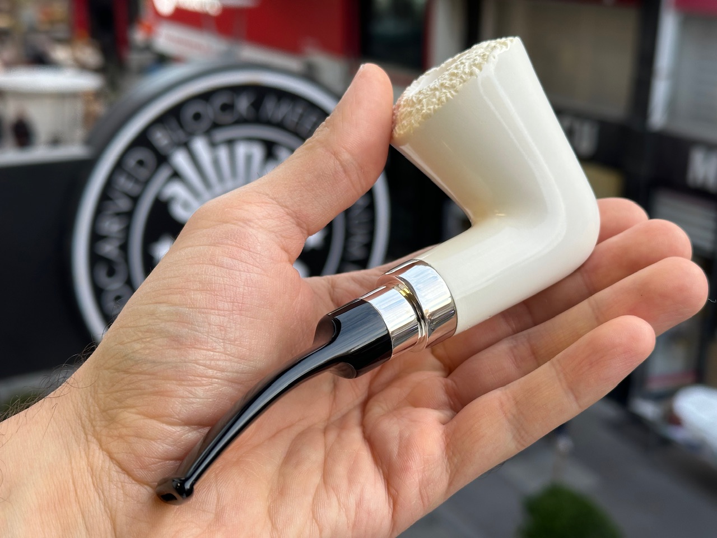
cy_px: 269
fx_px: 994
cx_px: 358
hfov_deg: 39.7
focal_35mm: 48
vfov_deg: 30.3
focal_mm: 6.86
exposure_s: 1/190
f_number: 1.78
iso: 50
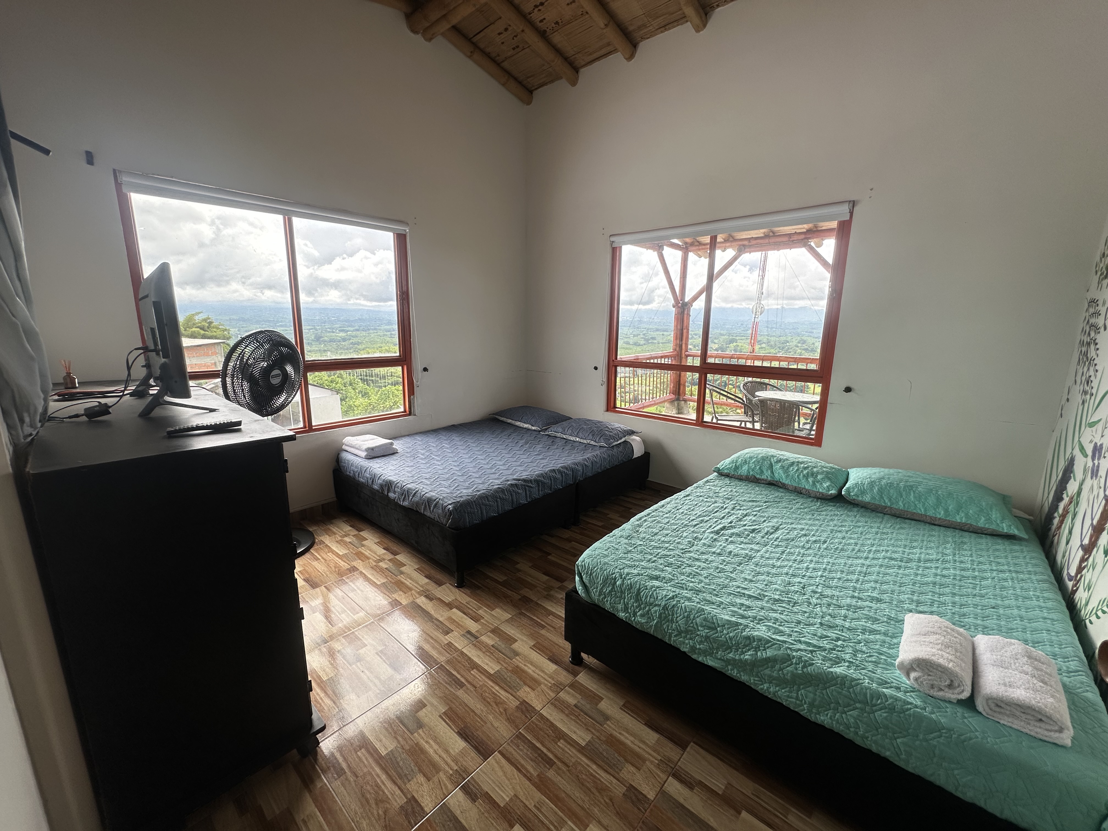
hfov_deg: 102.1
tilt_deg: -10.6
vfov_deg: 85.7
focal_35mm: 14
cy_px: 416
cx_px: 554
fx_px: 448
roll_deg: -1.2
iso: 40
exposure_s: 1/303
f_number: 2.2
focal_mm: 2.22
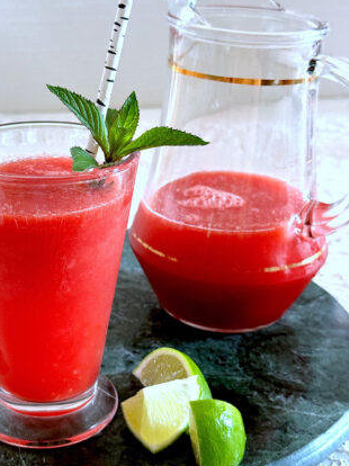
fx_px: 780
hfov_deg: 25.2
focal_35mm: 58
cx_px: 145
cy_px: 203
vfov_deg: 33.2
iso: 250
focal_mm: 6.86
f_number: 1.78
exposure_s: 1/54
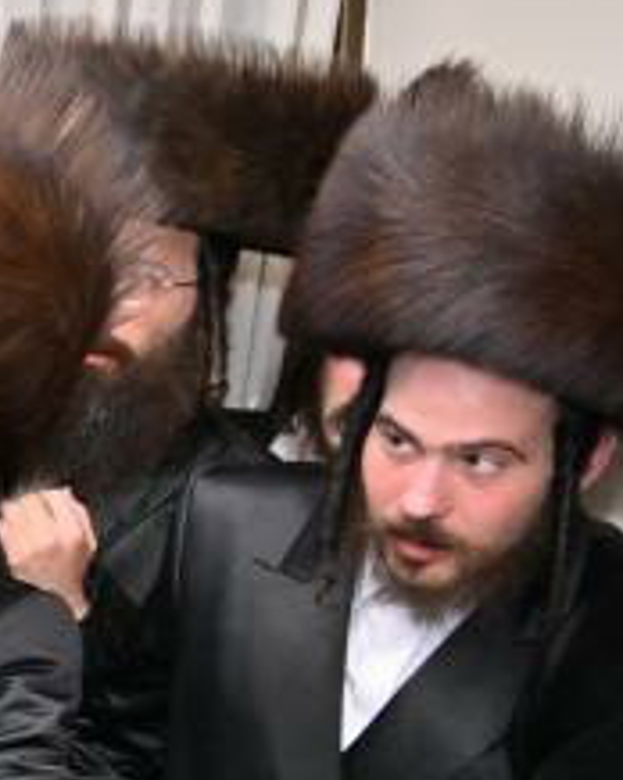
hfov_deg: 11.7
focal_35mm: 106
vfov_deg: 18.0
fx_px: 2447
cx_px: -892
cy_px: 628
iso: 1000
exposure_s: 1/200
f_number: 4
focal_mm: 24
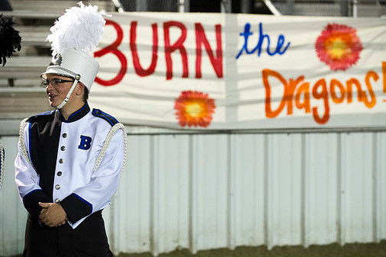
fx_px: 1426
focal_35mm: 133
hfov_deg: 15.4
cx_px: 210
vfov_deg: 10.3
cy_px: 130
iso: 3200
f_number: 2.8
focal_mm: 116
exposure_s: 1/200
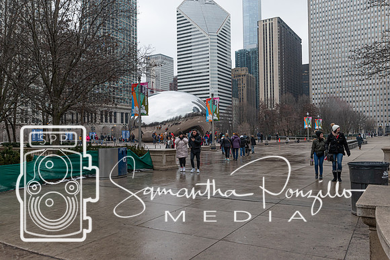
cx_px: 195
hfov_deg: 61.9
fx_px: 325
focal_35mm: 30
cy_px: 130
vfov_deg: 43.6
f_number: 7.1
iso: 400
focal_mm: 20
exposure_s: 1/200
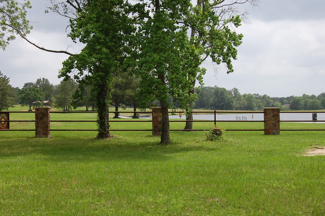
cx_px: 137
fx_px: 559
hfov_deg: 32.3
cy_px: 107
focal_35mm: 62
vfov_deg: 21.9
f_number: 9
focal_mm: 30
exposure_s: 1/320
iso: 200
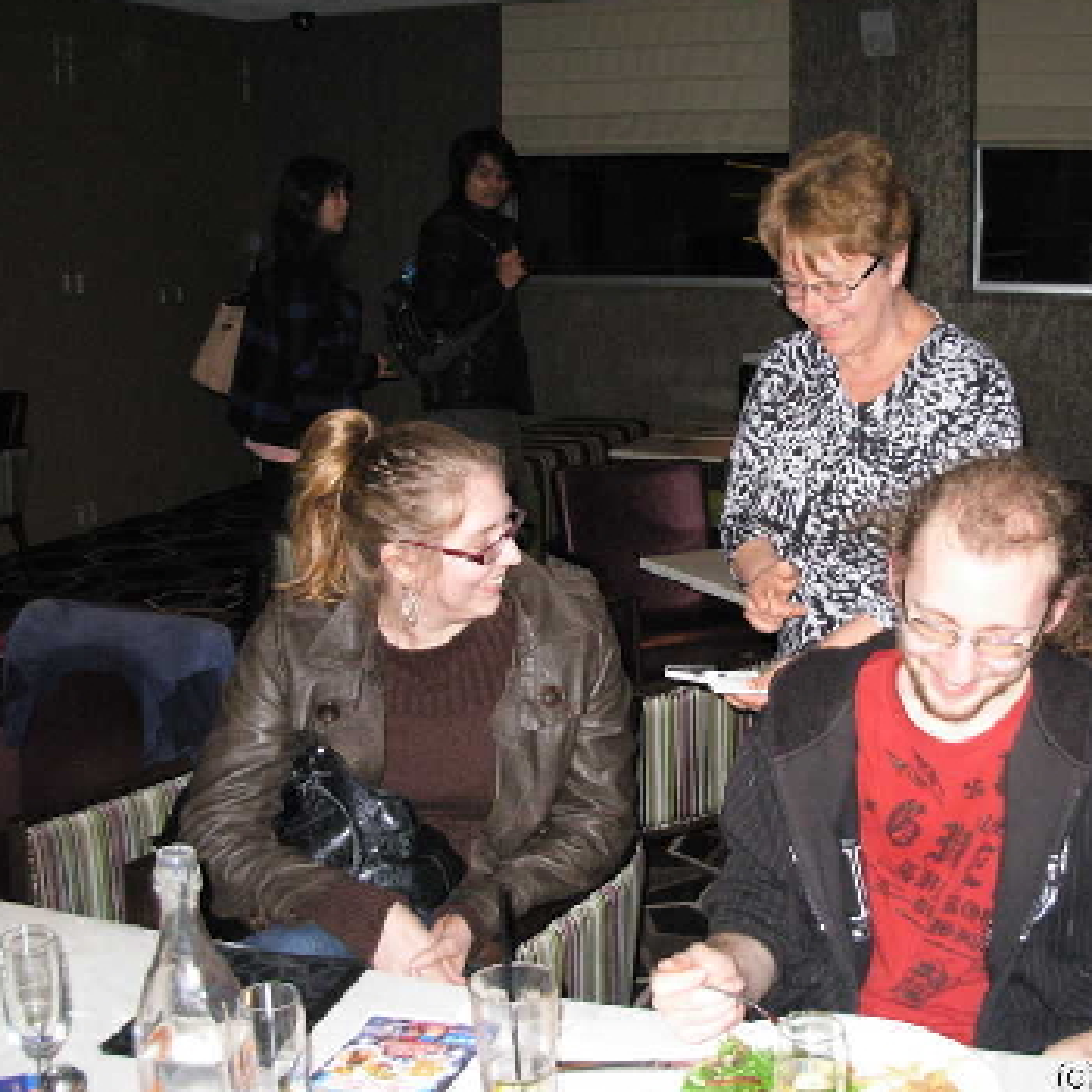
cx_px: 627
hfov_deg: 36.7
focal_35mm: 46
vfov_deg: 36.8
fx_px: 1642
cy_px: 537
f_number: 2.9
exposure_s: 1/148
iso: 366
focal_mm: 6.3
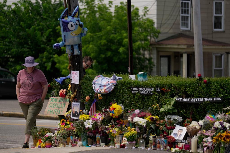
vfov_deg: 10.0
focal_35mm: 137
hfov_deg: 15.0
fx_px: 875
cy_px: 76
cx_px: 115
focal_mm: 137
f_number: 2.8
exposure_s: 1/6400
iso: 250
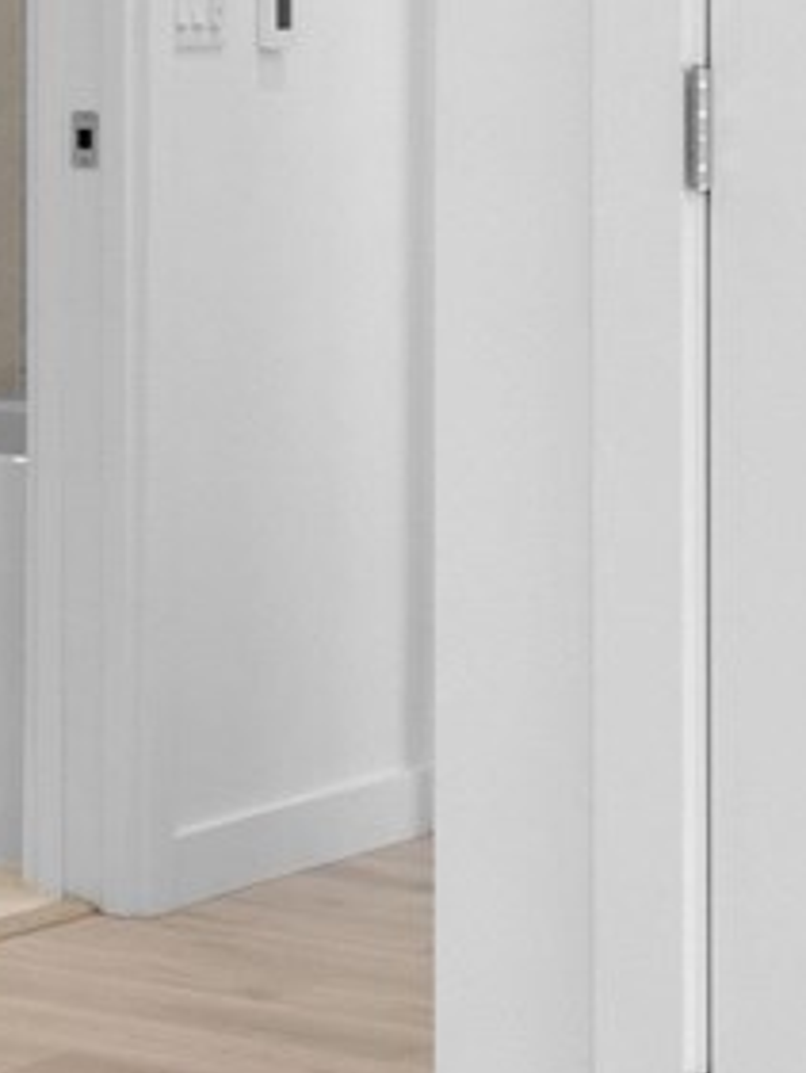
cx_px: -1948
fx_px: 4560
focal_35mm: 147
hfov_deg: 8.0
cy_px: 88
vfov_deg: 13.3
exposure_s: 1/50
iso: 320
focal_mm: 14
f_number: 8
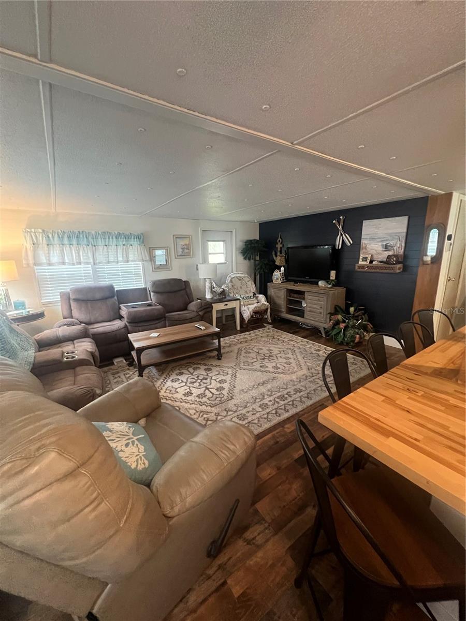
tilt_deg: -11.6
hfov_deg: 89.9
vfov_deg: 106.2
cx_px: 233
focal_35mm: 13
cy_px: 310
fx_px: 233
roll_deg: +1.4
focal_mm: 1.57
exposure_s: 1/60
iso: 800
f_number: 1.8
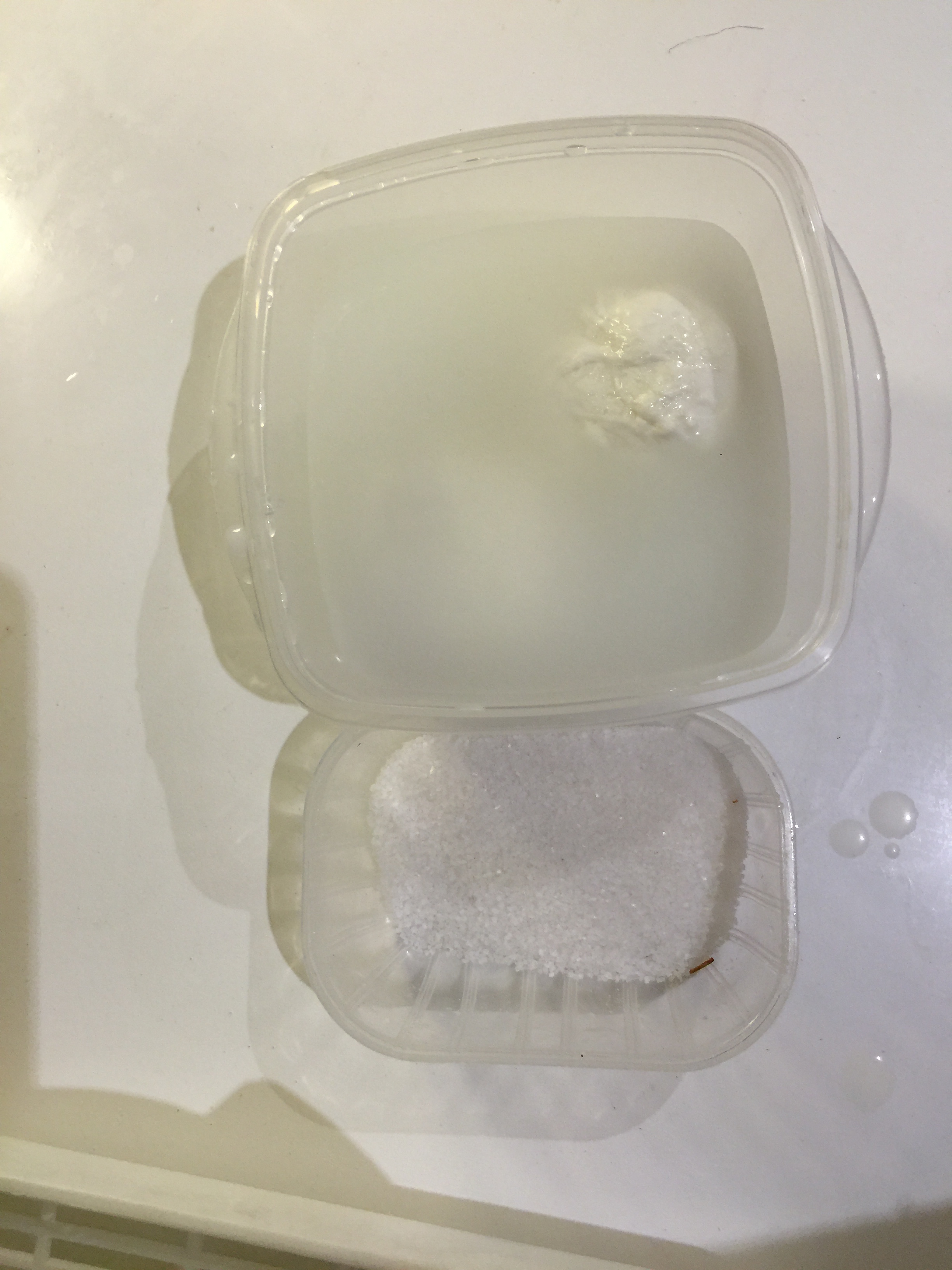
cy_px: 635
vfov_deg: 61.7
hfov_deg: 48.2
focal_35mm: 29
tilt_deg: -81.6
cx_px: 476
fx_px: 1063
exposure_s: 1/33
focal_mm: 4.15
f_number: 2.2
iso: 40
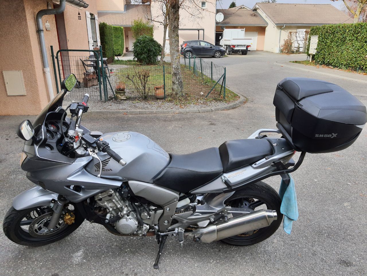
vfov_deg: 53.1
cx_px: 184
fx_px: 276
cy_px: 138
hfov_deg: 67.3
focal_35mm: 26
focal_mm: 4.32
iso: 50
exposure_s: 1/780
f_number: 1.7
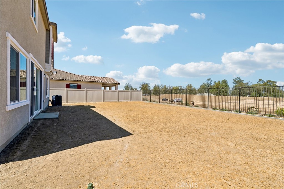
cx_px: 142
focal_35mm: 16
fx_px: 126
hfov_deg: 96.8
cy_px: 94
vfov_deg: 73.7
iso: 100
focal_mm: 16
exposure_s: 1/640
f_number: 8
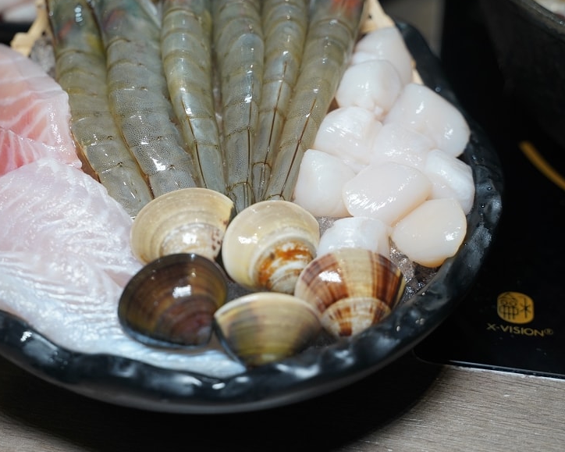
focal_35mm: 70
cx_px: 172
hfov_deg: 26.9
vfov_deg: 21.8
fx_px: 1170
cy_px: 152
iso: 320
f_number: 4
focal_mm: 45
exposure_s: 1/60
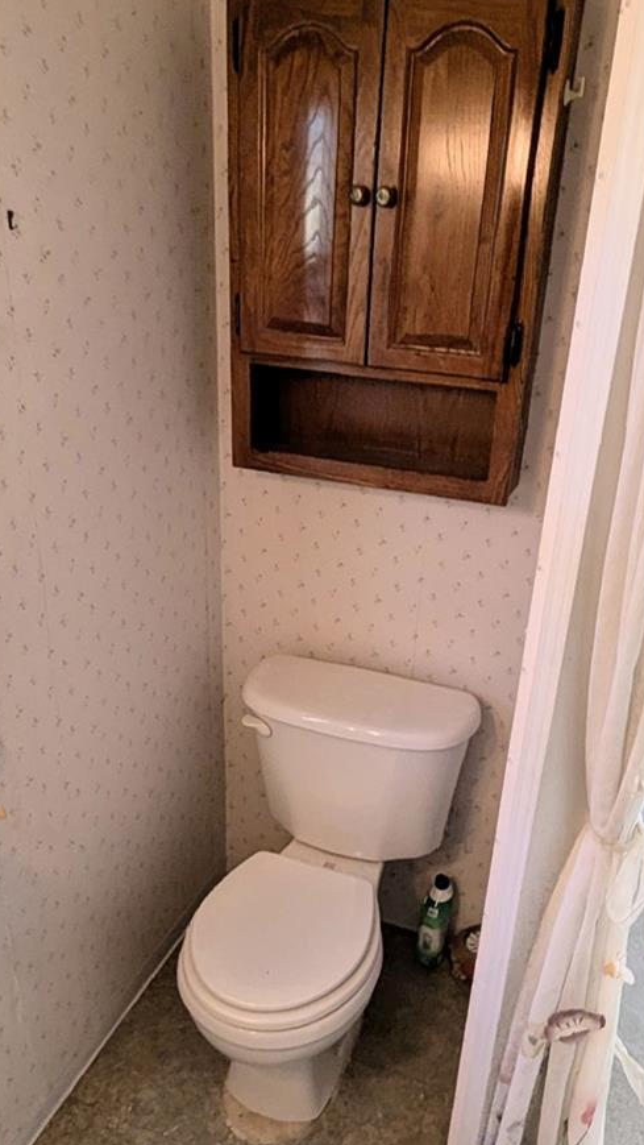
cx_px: 338
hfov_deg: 44.4
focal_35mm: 26
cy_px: 632
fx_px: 789
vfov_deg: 71.7
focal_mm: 1.95
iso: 35
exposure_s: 1/219
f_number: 2.2
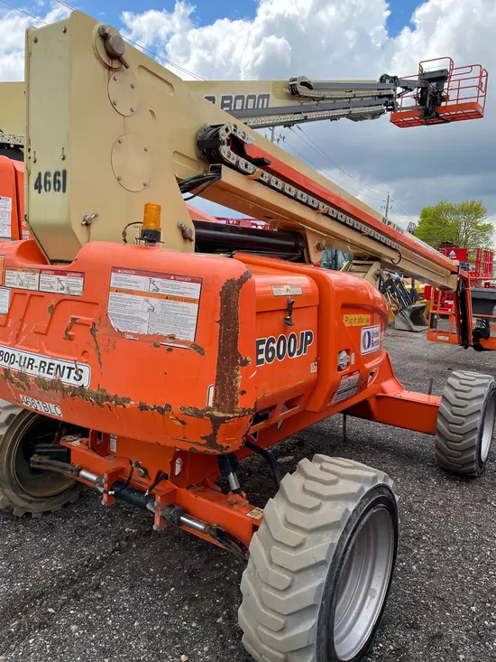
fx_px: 497
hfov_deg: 53.1
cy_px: 331
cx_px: 248
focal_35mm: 26
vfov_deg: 67.3
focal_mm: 5.1
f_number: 1.6
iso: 50
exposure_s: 1/1517
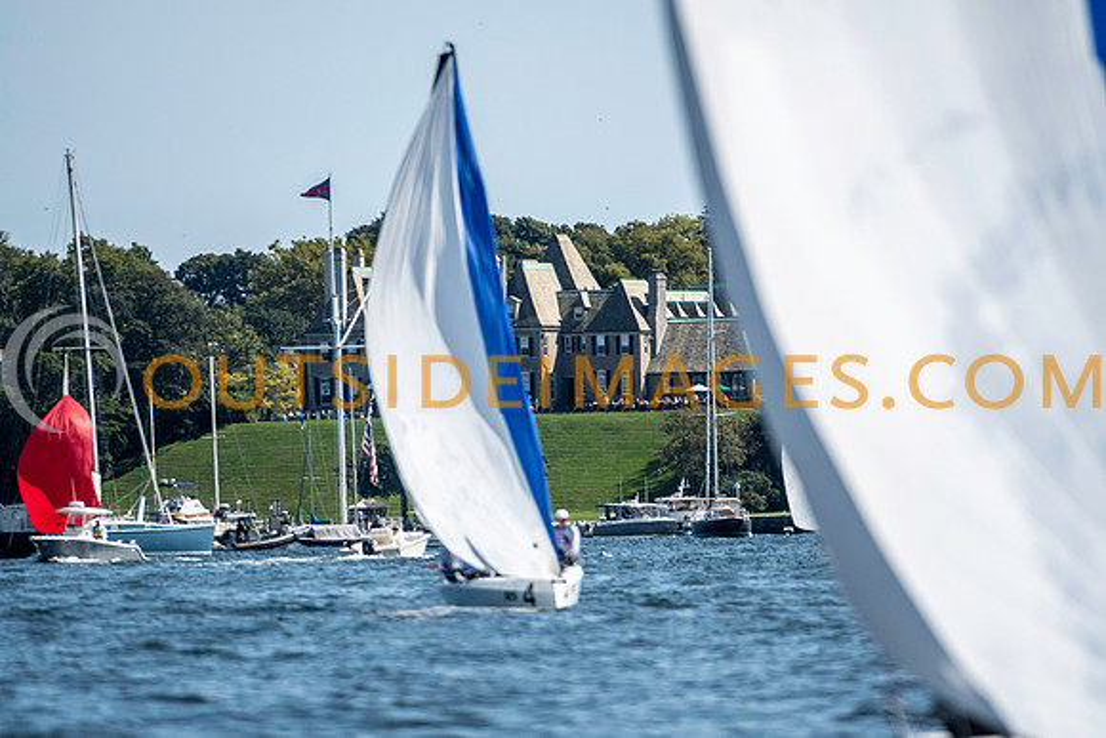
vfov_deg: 2.2
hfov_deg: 3.3
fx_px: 19324
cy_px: 369
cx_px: 553
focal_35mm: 629
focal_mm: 400
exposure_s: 1/4000
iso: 320
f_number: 4
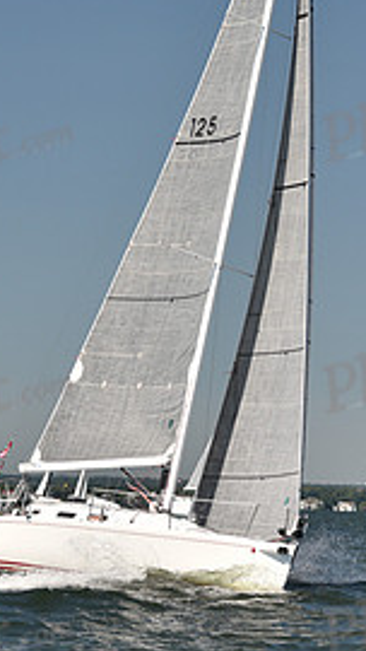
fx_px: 3569
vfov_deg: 10.4
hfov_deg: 5.9
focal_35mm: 207
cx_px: 199
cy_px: 260
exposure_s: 1/1250
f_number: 3.5
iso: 250
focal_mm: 92
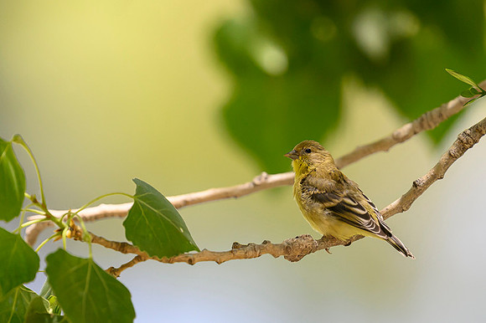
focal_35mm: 1057
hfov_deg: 2.0
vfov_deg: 1.3
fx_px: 14263
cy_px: 205
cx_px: 200
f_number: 4
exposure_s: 1/2000
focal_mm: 560
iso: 1000
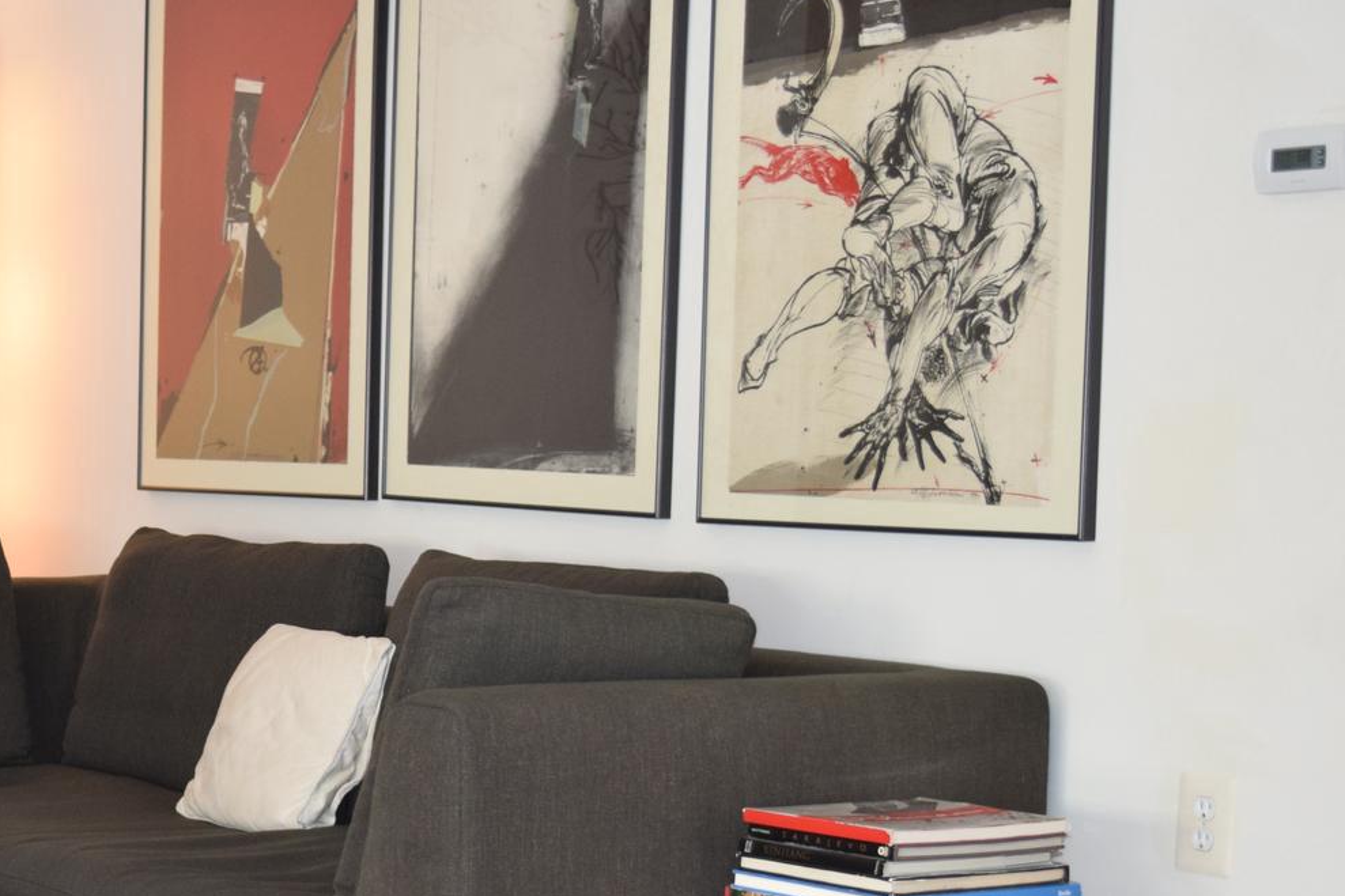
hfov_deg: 22.8
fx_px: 3250
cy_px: 743
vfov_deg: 15.6
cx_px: 126
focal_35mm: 87
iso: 800
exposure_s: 1/100
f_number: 5
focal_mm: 28
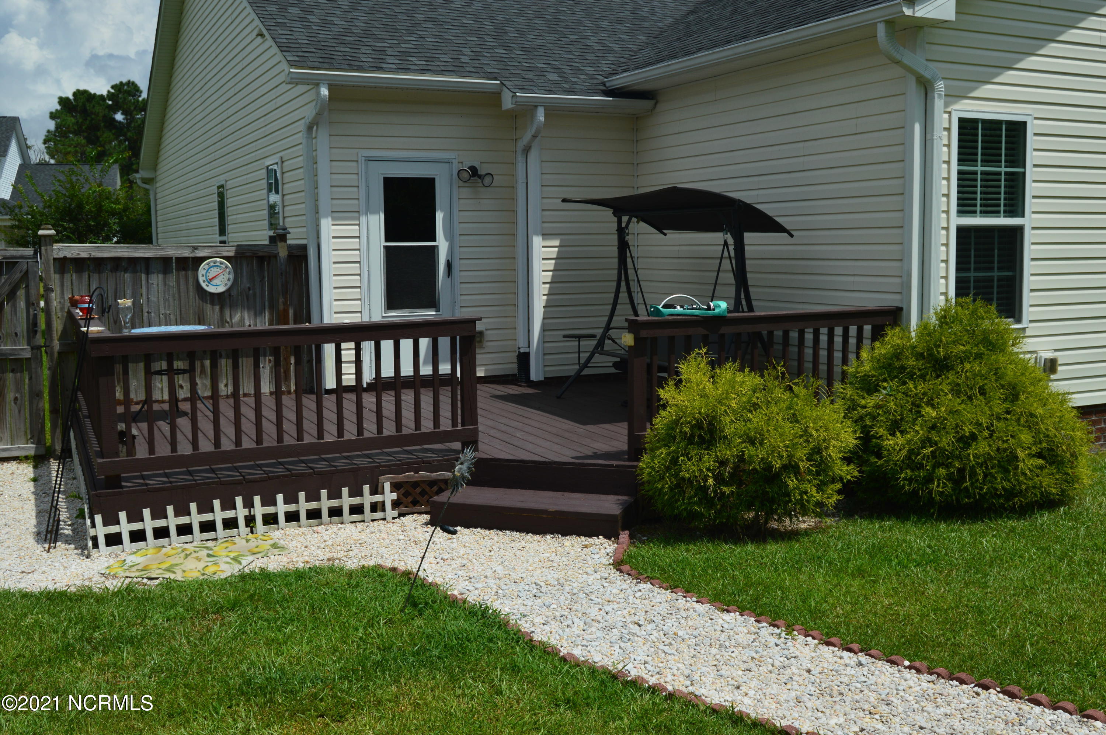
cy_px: 368
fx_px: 1105
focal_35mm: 36
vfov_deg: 36.8
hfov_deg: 53.2
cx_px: 553
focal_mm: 24
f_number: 11
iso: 140
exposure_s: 1/500
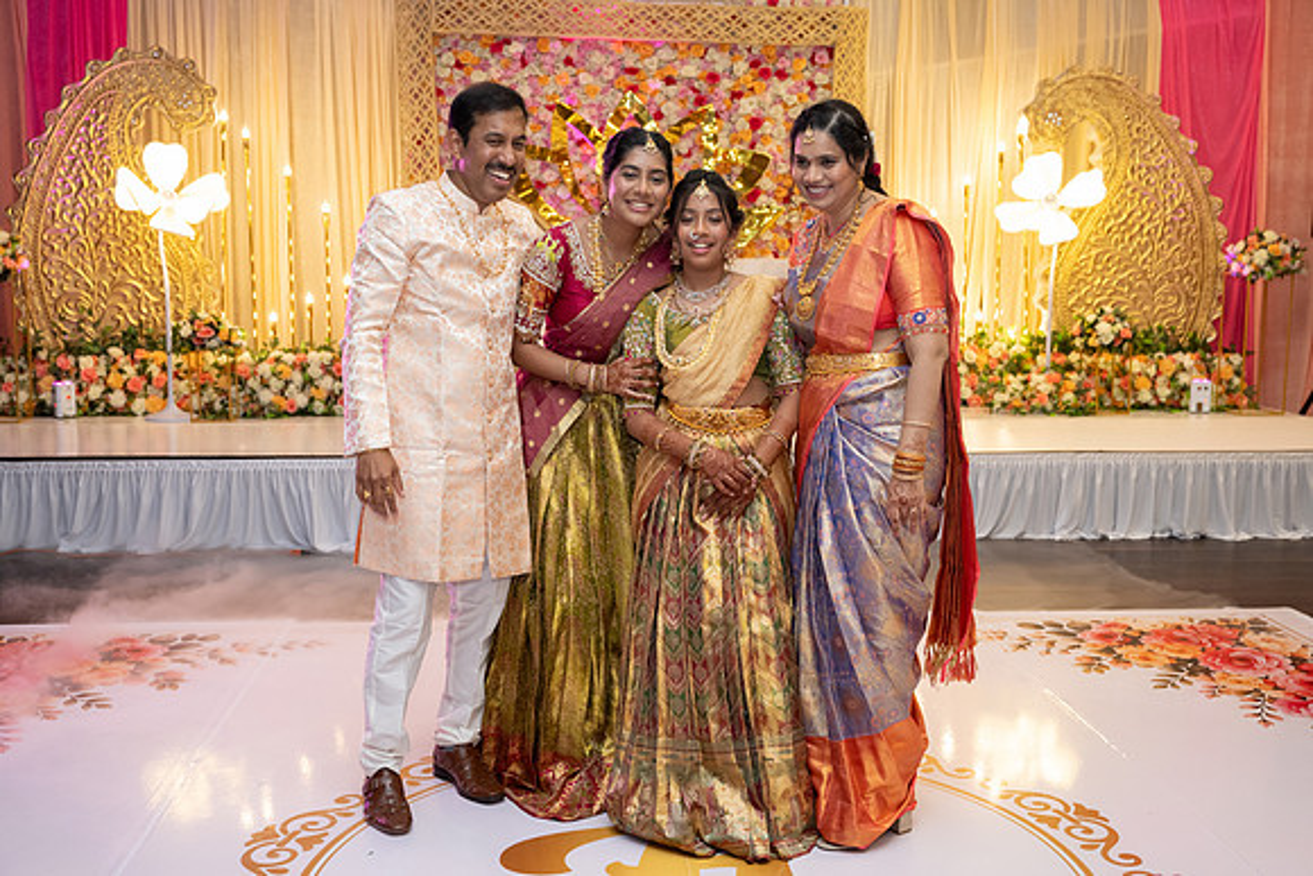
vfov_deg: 34.2
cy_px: 438
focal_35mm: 39
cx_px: 656
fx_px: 1423
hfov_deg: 49.5
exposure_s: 1/160
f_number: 4
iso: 1250
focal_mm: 39
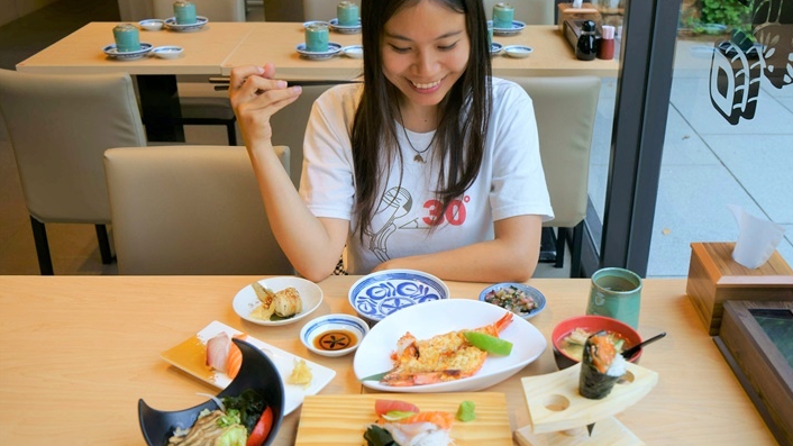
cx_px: 447
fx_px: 799
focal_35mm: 38
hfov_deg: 52.6
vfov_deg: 31.2
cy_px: 216
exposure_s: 1/80
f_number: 5
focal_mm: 32
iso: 200
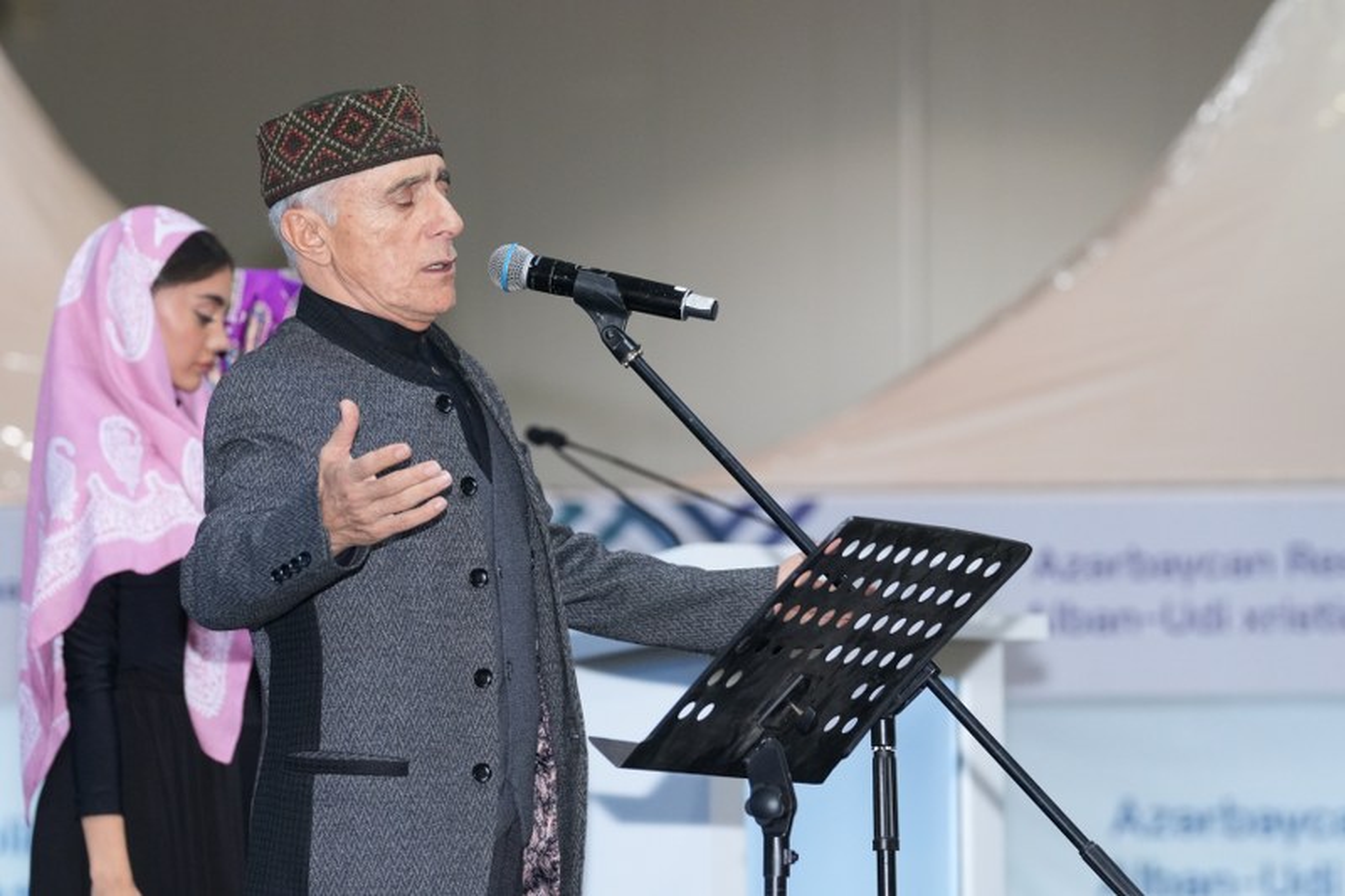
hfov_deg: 9.4
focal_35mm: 220
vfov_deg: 6.2
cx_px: 672
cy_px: 448
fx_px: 8217
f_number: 4.5
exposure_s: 1/200
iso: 2000
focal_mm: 147
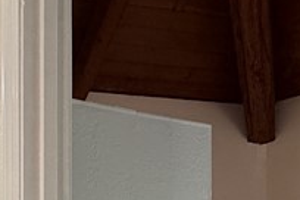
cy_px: 287
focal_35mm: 73
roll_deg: +0.6
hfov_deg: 27.3
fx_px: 608
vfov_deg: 17.1
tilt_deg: -1.6
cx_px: 74
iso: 200
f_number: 2.2
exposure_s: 1/120
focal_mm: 2.22
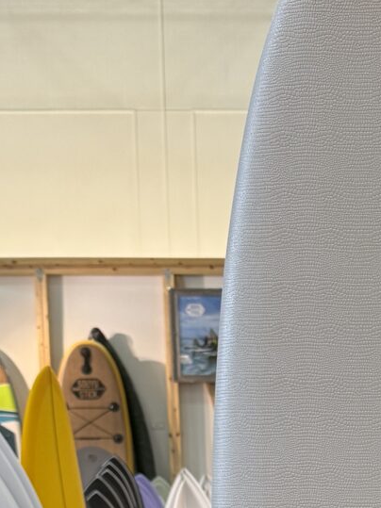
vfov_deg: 19.7
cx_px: 435
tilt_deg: -8.4
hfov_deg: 16.0
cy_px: 713
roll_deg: -0.4
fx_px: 1307
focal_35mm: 89
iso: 125
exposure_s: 1/120
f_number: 1.78
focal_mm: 6.76
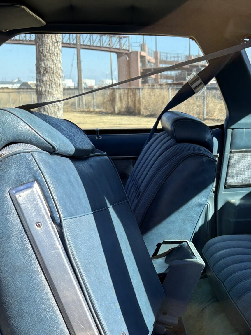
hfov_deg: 24.8
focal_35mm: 58
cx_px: 202
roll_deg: +0.0
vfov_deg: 32.3
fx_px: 561
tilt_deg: -16.3
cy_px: 268
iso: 50
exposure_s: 1/1064
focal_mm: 5.96
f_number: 1.6
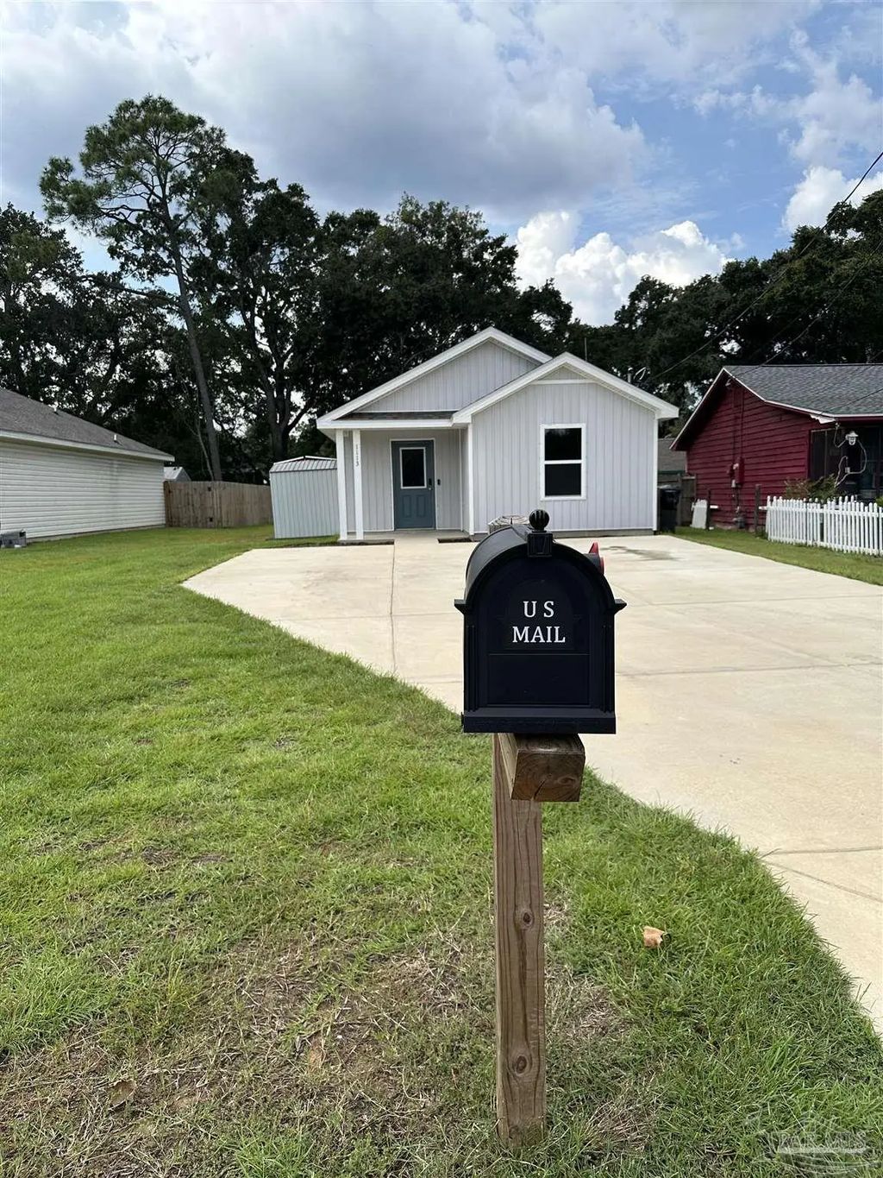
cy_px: 589
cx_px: 442
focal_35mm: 24
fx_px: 816
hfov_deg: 56.8
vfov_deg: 71.6
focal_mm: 6.86
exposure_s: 1/3717
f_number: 1.78
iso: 80
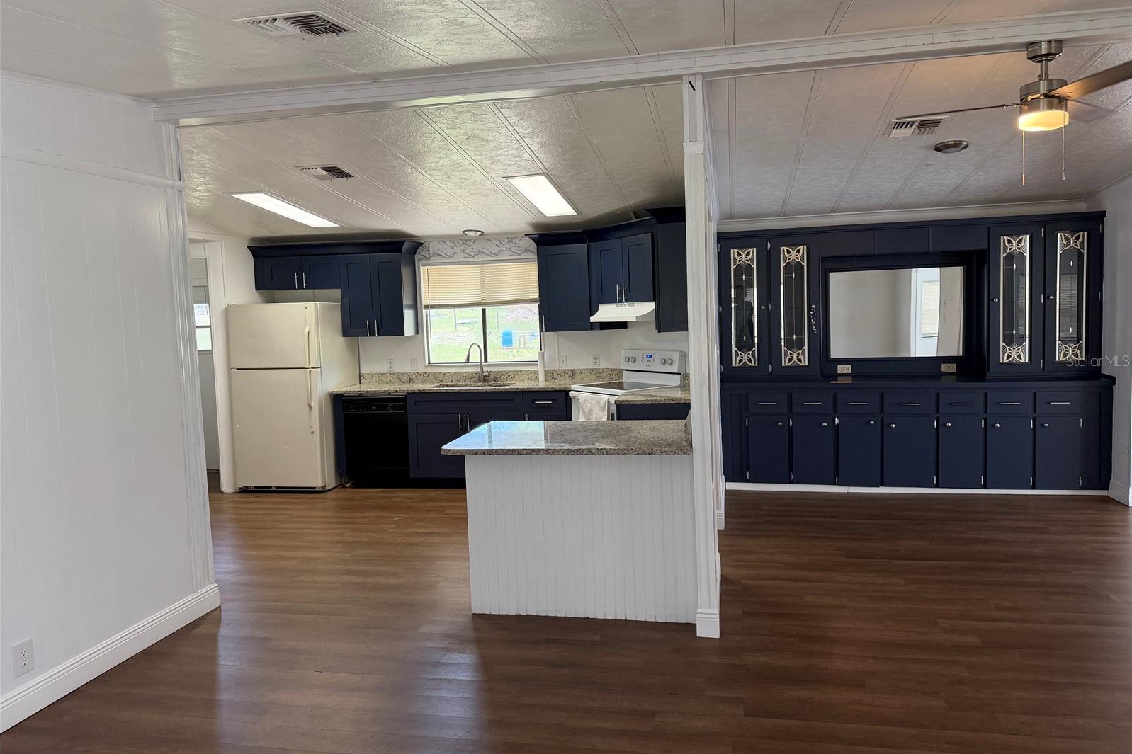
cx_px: 566
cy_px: 360
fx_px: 786
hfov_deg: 71.5
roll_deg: +2.6
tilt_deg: -4.0
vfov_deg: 51.3
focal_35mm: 25
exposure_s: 1/120
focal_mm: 6.76
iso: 250
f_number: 1.78
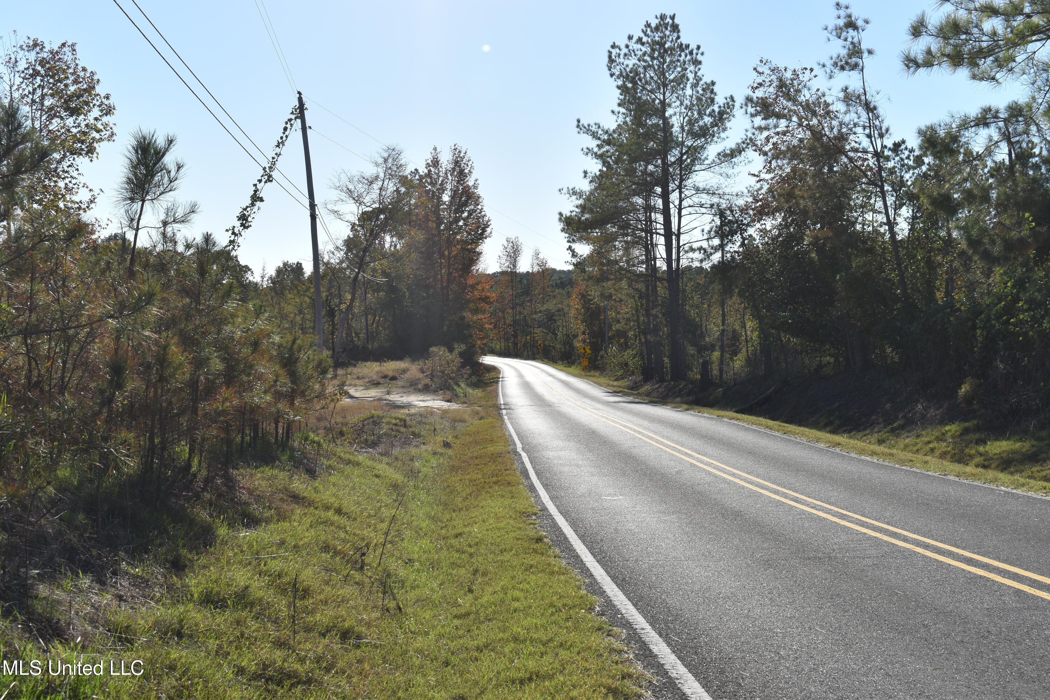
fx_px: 1356
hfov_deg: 42.3
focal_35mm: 46
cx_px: 525
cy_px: 350
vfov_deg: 28.9
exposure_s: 1/320
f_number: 9
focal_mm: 31
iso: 100
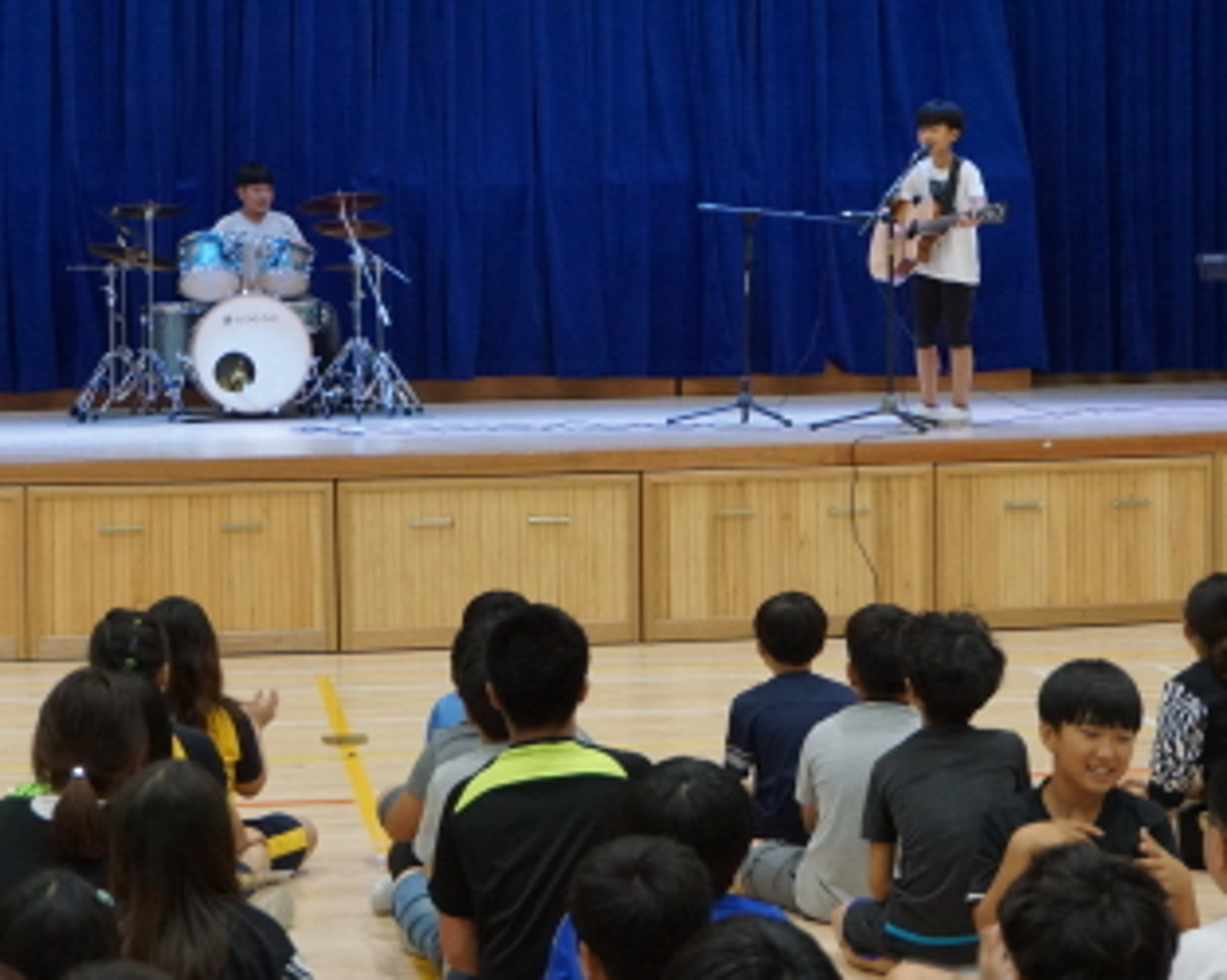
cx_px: 447
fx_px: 2858
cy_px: 382
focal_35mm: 79
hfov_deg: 24.2
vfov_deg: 19.4
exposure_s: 1/160
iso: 1600
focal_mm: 35
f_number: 5.6
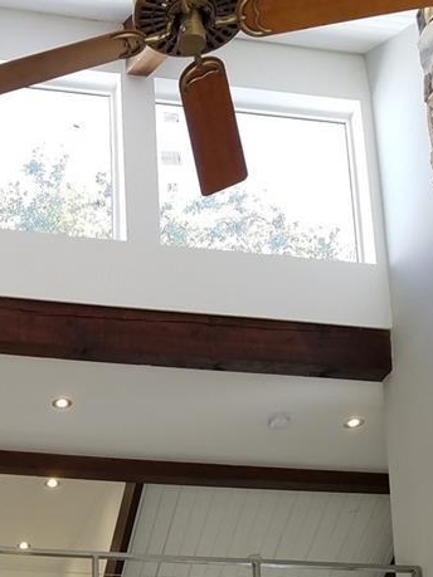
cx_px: 8
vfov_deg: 25.6
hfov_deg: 20.9
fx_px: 1135
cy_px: 695
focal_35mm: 68
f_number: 1.7
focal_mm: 4.2
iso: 40
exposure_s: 1/60
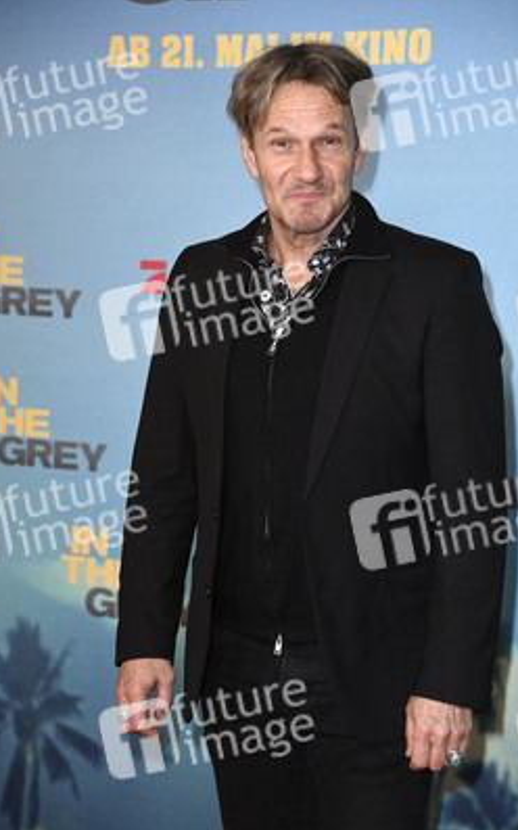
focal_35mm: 115
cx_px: 267
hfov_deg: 11.4
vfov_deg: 18.1
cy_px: 416
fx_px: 2599
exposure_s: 1/250
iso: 1250
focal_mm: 112
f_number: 5.6
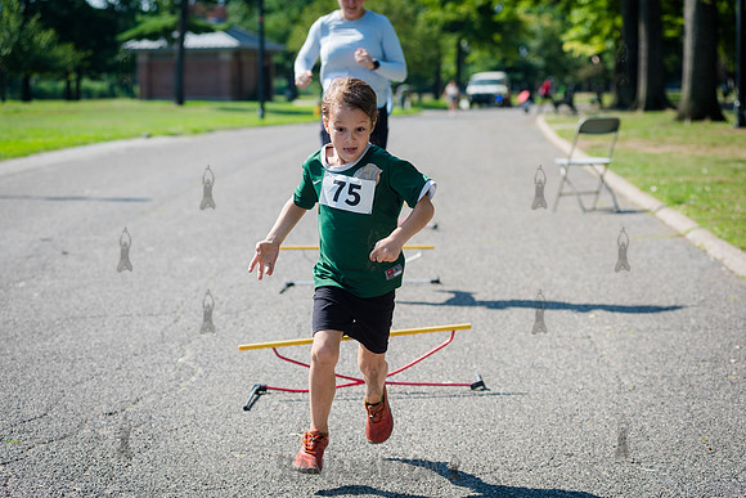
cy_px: 249
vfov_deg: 14.9
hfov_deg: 22.1
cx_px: 373
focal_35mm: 92
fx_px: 1907
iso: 200
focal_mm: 92
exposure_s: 1/1000
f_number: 4
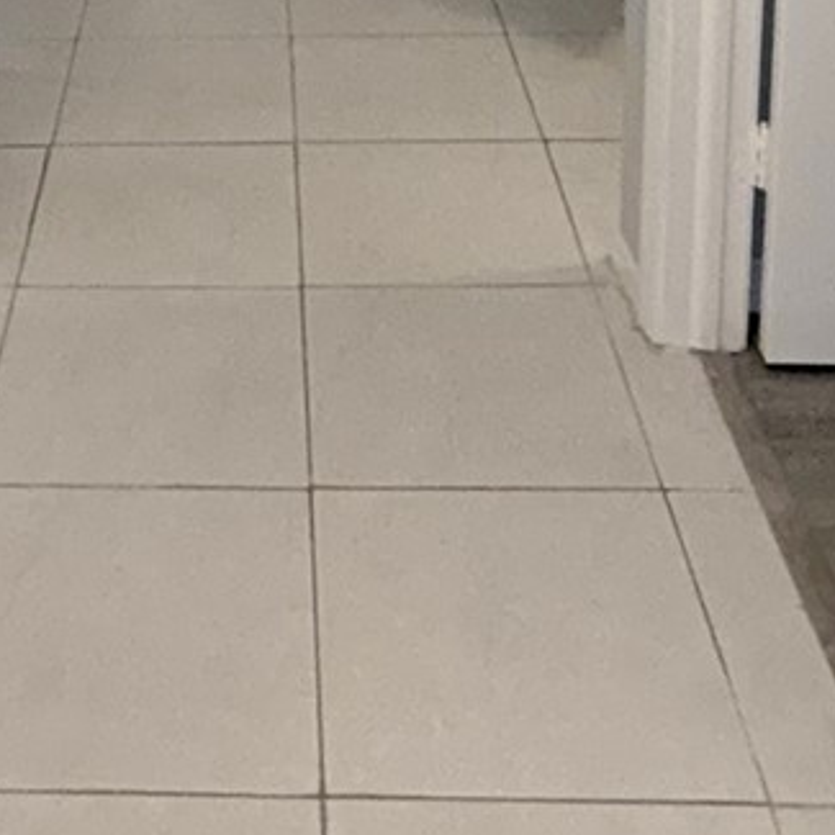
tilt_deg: -11.0
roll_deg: +0.8
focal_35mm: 61
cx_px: 193
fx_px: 1665
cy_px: -370
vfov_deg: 23.4
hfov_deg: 27.7
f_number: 2.2
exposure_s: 1/120
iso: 500
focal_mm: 2.22
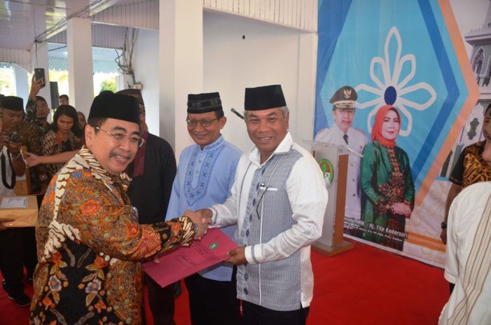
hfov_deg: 67.5
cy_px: 162
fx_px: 367
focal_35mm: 27
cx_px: 246
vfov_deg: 47.7
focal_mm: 18
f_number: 3.5
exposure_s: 1/60
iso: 400
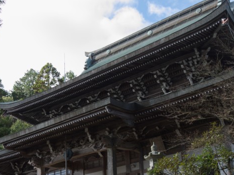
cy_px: 169
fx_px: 412
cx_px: 38
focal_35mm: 61
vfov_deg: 23.2
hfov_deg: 30.7
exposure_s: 1/160
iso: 200
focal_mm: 12
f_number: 5
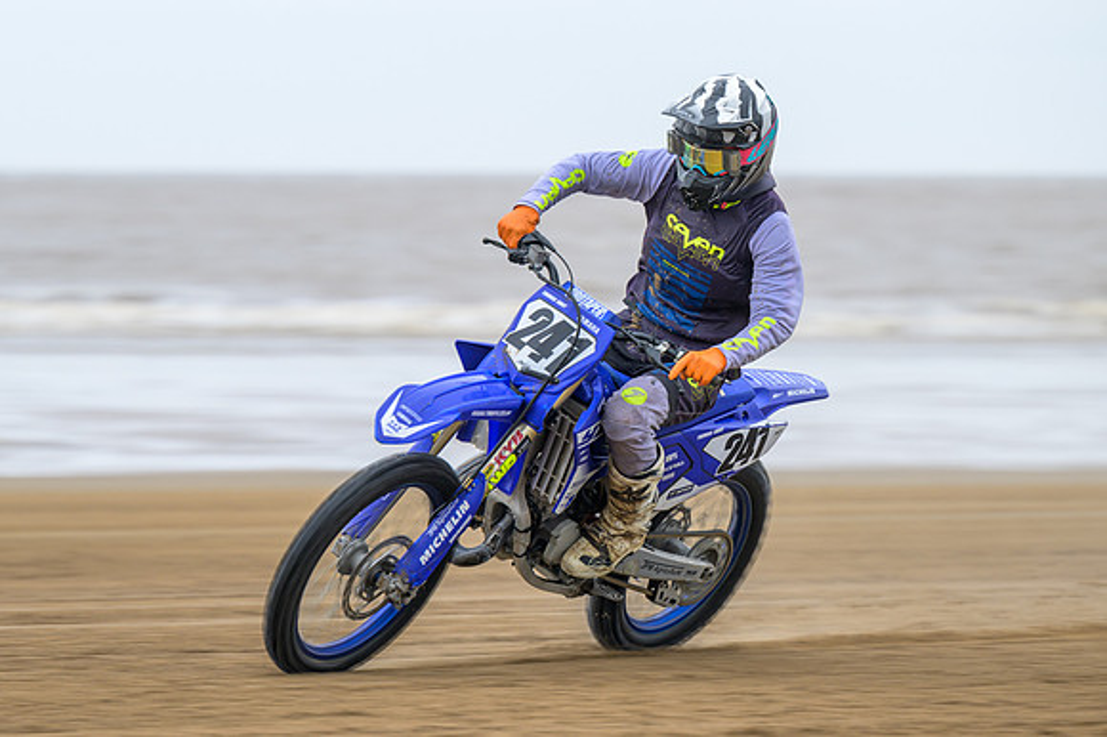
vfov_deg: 5.7
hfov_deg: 8.6
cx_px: 554
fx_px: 7389
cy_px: 368
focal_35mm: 240
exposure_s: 1/250
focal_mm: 155
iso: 125
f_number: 4
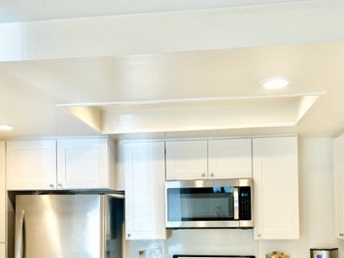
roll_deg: +1.2
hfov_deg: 40.3
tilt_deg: +3.6
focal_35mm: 47
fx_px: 467
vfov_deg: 30.3
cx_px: 144
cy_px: 200
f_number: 1.5
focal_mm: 5.7
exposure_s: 1/120
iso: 64
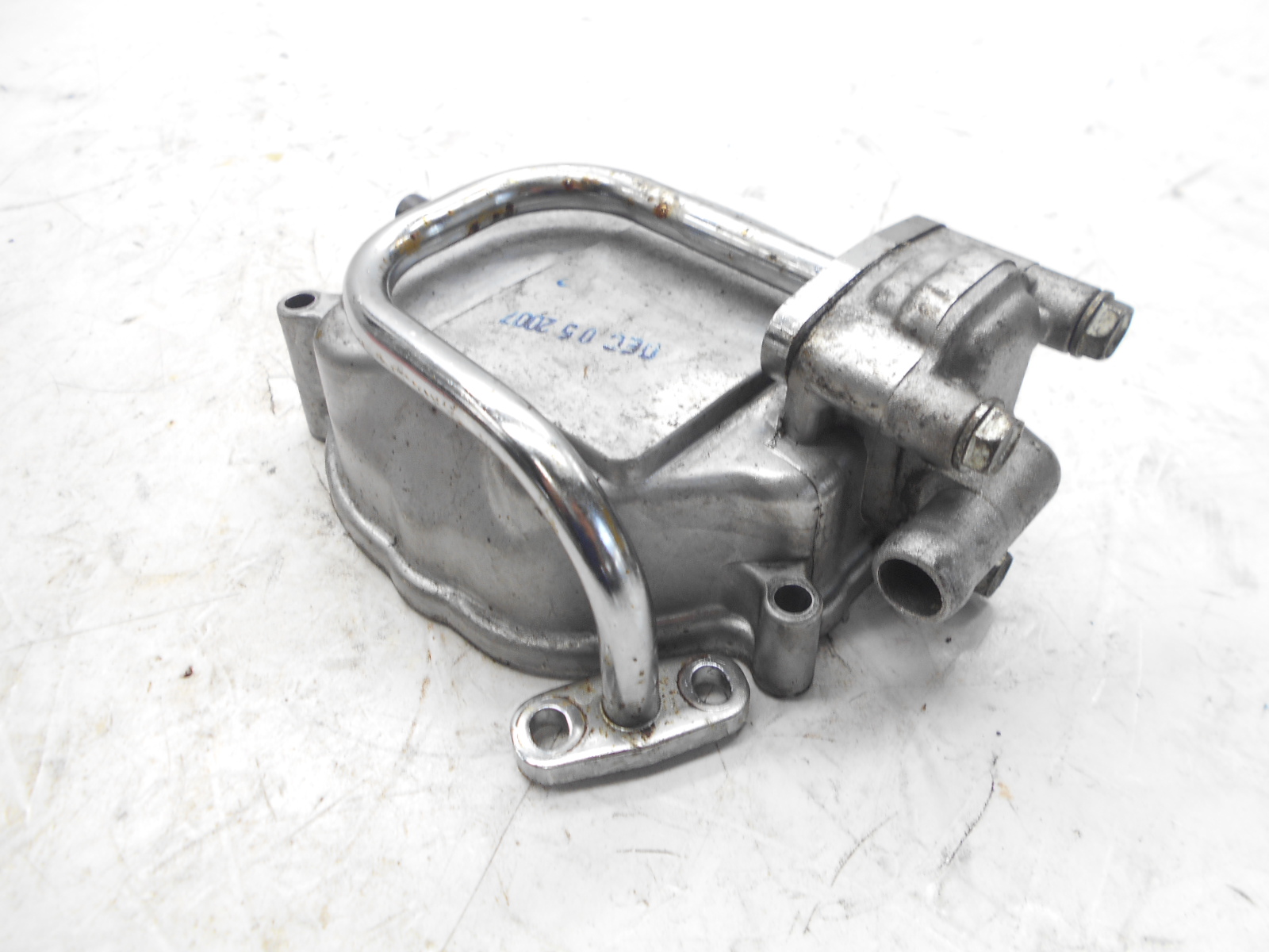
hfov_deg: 67.3
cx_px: 634
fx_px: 953
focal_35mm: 26
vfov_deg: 53.1
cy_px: 476
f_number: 3.2
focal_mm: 4.6
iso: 100
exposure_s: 1/30
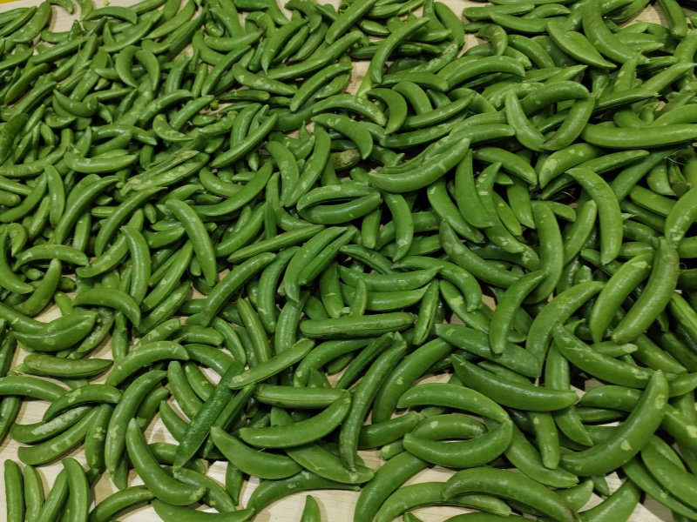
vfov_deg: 51.4
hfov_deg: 65.3
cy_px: 261
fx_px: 544
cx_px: 348
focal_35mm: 27
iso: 800
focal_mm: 6.14
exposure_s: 1/100
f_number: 1.8
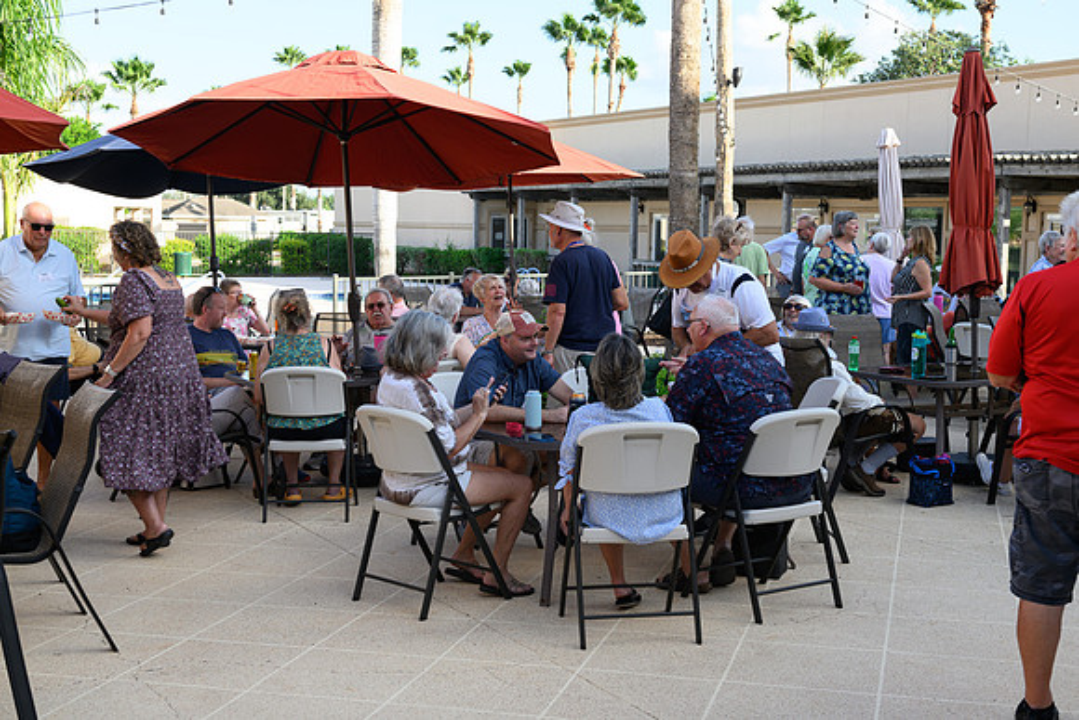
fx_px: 1349
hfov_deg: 43.6
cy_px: 360
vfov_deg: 29.9
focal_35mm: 45
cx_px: 540
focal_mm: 45
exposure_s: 1/320
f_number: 6.3
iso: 450
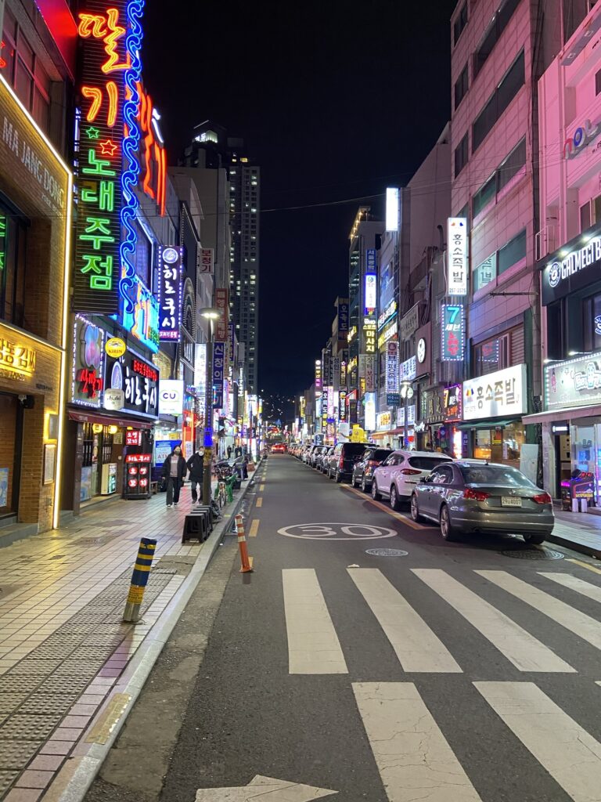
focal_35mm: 26
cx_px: 300
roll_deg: -1.4
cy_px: 401
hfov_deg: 53.1
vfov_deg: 67.3
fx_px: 602
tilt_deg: +5.1
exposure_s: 1/60
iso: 320
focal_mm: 4.25
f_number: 1.8
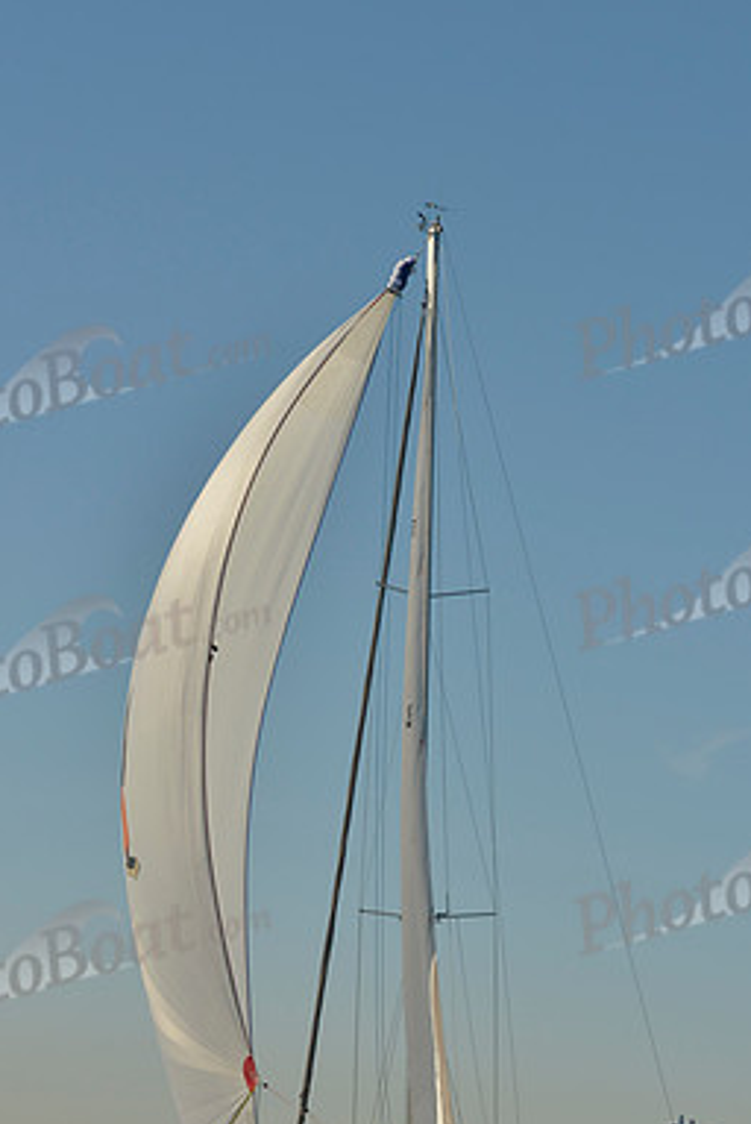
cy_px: 769
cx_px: 424
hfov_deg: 12.9
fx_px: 3311
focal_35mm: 106
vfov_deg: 19.2
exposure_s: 1/800
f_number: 8
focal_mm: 70
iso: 200
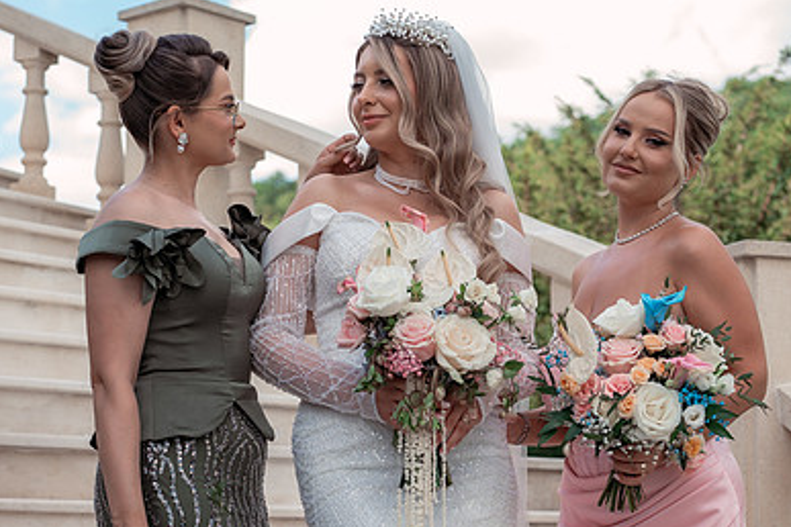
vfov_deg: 16.4
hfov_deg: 24.5
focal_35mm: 83
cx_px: 378
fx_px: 1824
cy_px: 393
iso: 160
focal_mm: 46
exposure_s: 1/500
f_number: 3.2
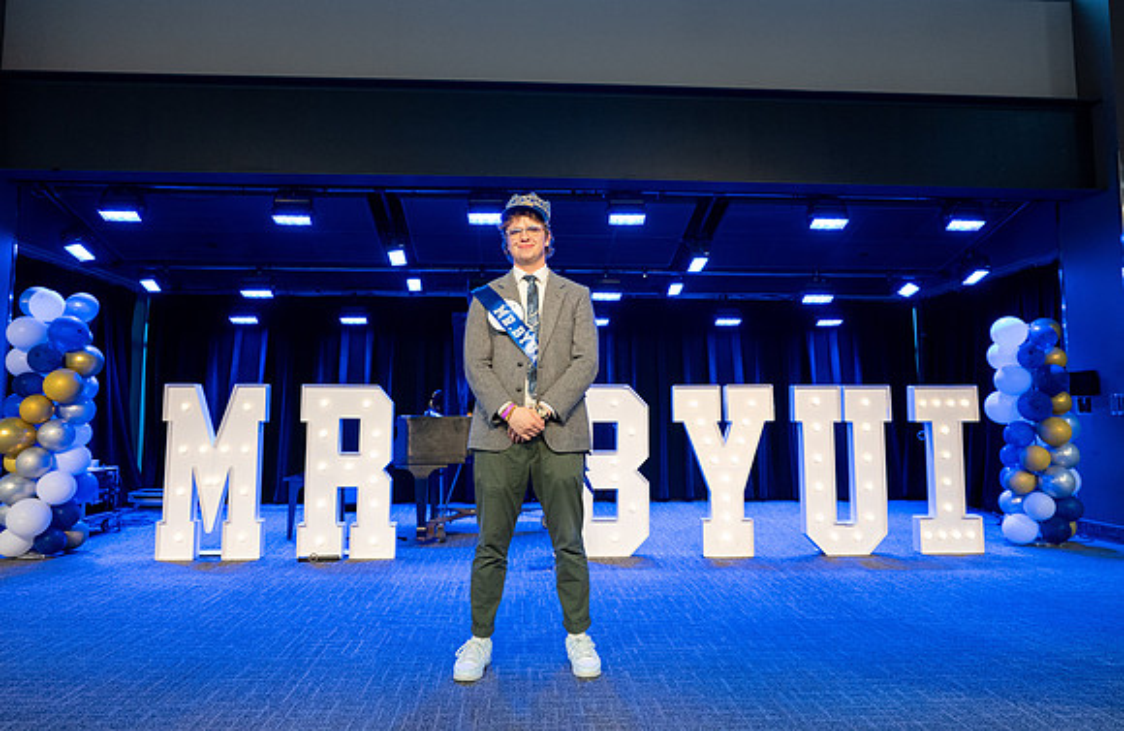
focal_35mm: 26
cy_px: 334
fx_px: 794
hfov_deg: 70.6
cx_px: 570
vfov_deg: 49.4
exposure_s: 1/125
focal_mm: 24
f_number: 3.2
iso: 2500
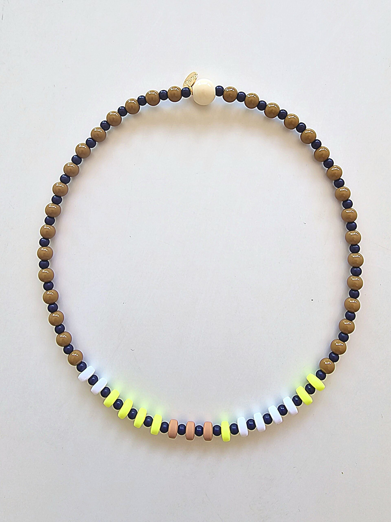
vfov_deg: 106.2
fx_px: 196
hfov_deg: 89.9
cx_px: 196
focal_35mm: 13
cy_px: 261
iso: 50
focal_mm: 2.2
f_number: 2.2
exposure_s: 1/110
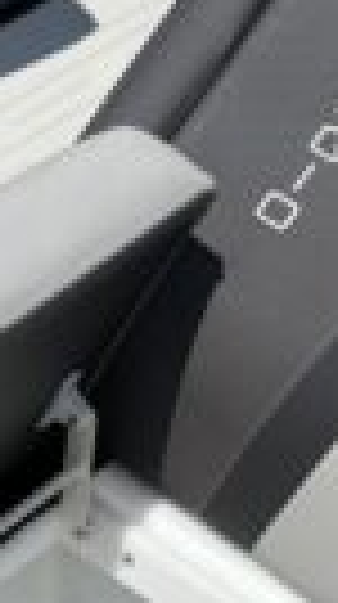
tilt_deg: -52.2
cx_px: -647
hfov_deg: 8.9
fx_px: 1807
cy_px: 742
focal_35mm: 113
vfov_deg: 17.9
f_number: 1.6
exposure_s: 1/7692
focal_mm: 5.96
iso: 50
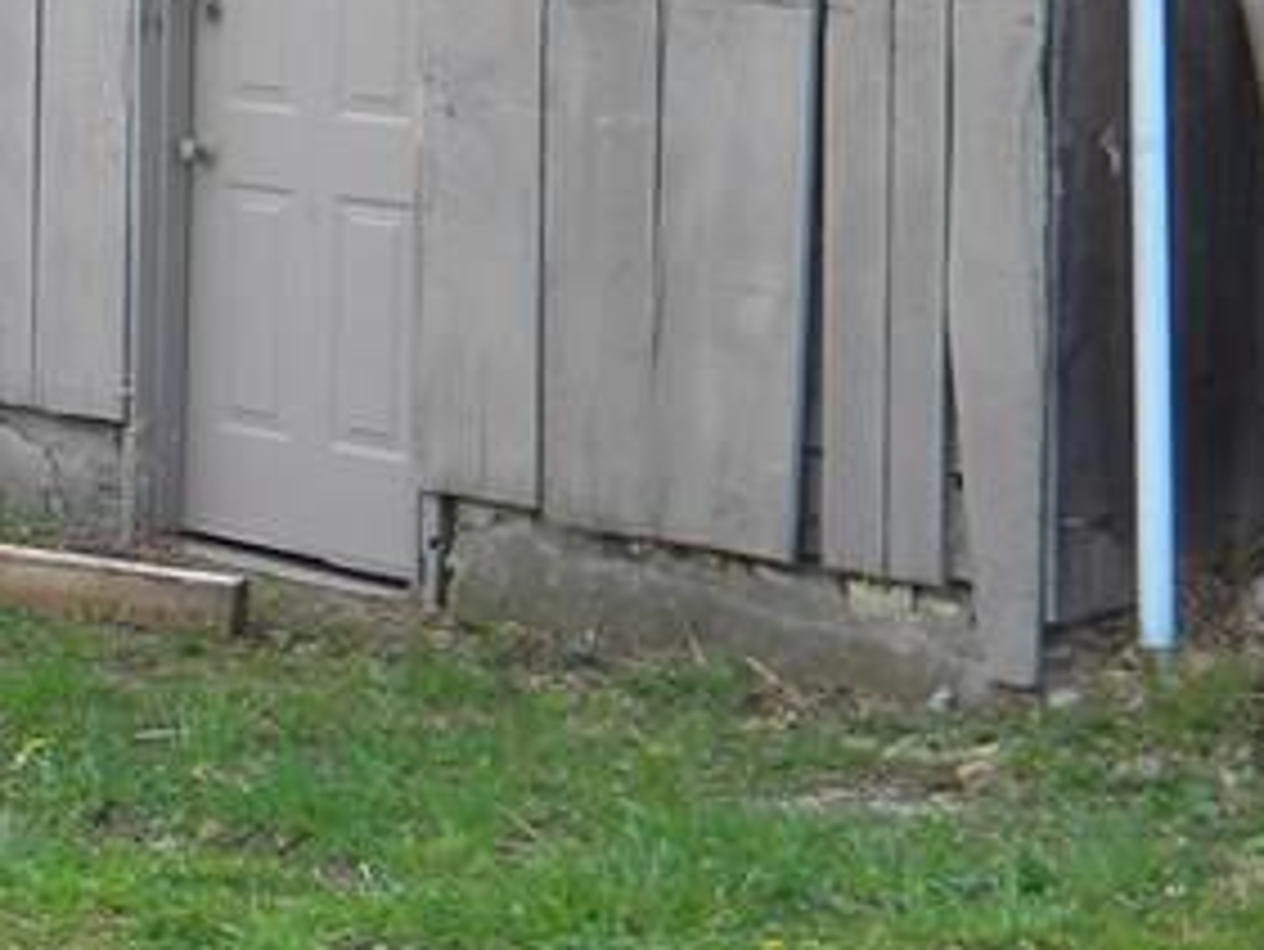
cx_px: -225
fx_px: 4785
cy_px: 45
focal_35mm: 131
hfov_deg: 14.6
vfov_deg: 11.2
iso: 80
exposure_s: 1/228
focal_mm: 6.4
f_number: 3.7
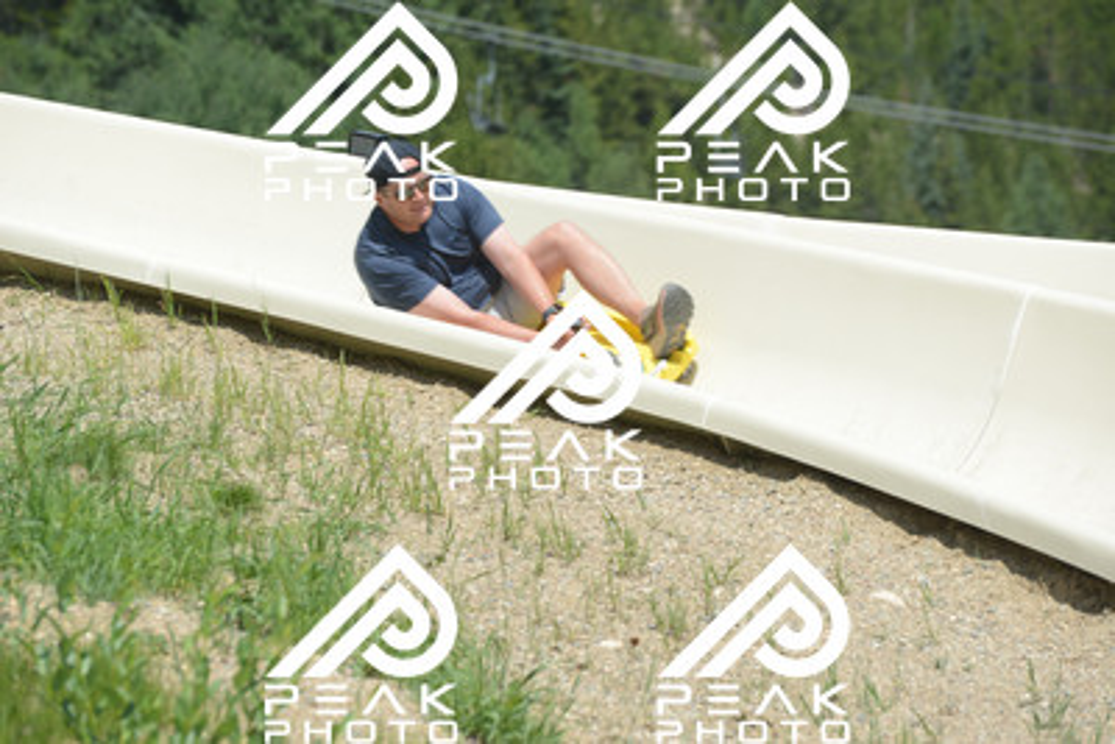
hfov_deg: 10.5
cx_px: 558
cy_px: 372
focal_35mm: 195
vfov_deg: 7.0
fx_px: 6041
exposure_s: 1/640
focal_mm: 195
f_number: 6.3
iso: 200
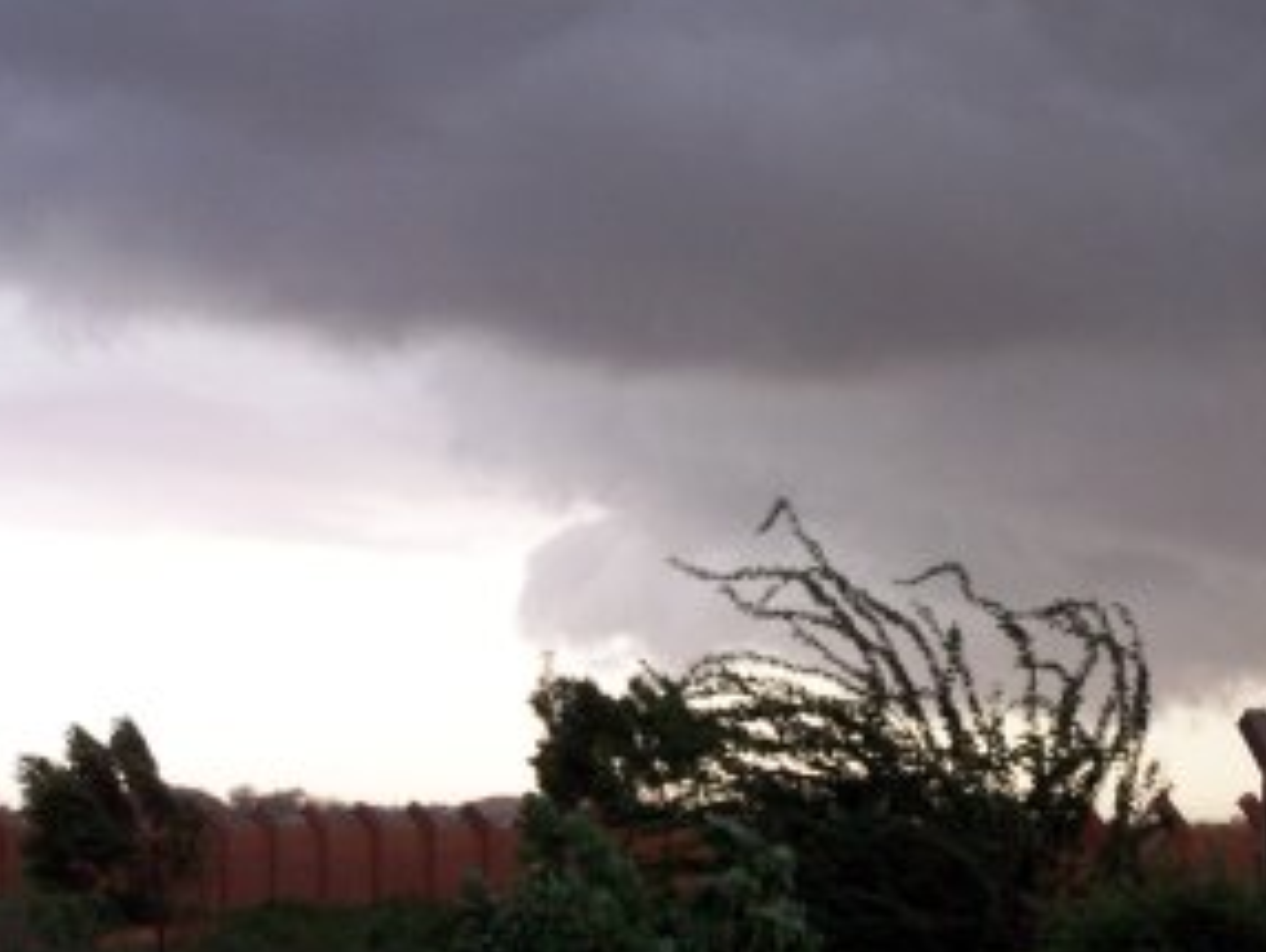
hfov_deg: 13.3
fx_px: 5417
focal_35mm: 148
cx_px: 947
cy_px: 478
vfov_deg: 10.0
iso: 140
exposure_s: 1/90
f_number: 3.2
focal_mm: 15.6
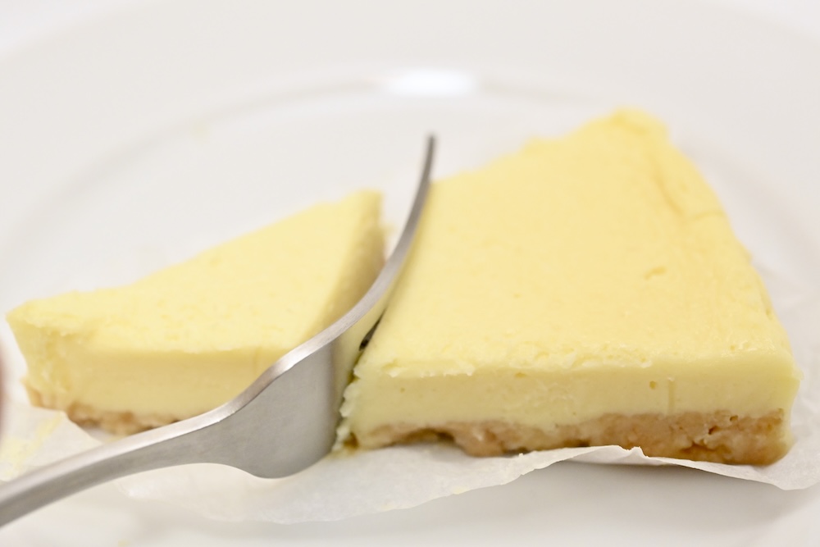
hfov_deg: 33.4
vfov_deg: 22.6
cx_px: 410
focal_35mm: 60
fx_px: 1367
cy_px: 274
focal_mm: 60
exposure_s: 1/160
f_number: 7.1
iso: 6400
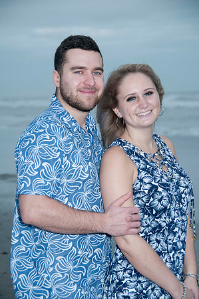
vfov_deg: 18.2
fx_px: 935
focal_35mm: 112
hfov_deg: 12.2
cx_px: 100
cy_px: 150
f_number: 5.6
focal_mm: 75
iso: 100
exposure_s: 1/125
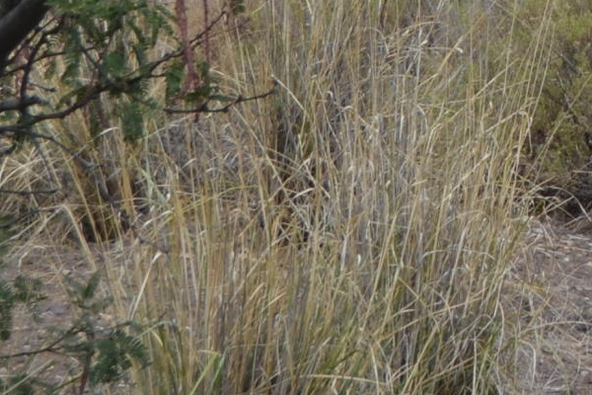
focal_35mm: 300
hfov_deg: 6.5
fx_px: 4933
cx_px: 1479
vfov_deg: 4.5
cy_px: -355
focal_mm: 40
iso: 100
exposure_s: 1/250
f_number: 8
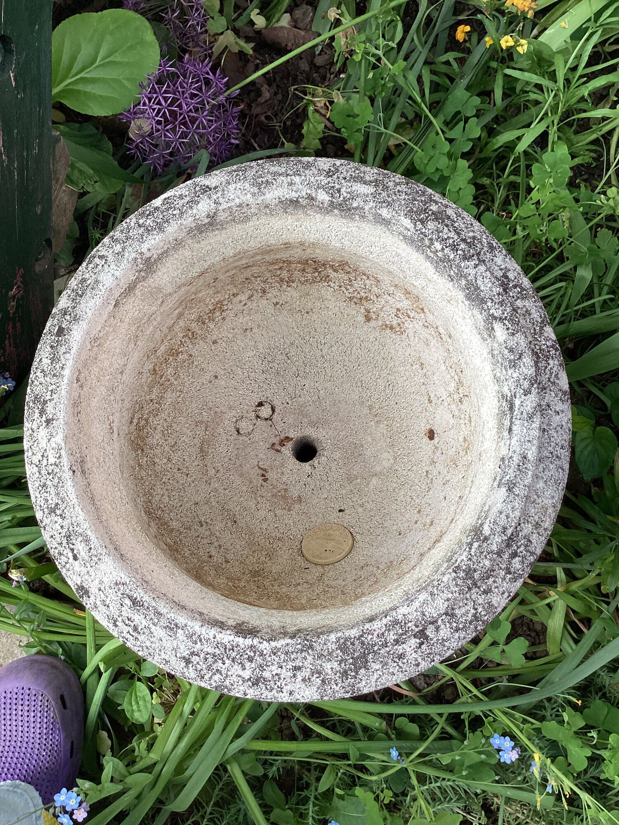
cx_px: 310
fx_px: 739
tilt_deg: -80.7
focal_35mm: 31
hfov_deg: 45.4
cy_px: 412
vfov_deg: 58.4
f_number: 2.4
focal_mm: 3.3
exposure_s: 1/120
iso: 50
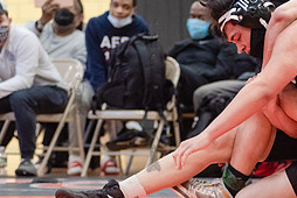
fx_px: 2065
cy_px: 95
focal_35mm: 250
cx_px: 304
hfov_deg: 8.2
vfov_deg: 5.5
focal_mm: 105
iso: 4000
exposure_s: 1/320
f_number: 3.5
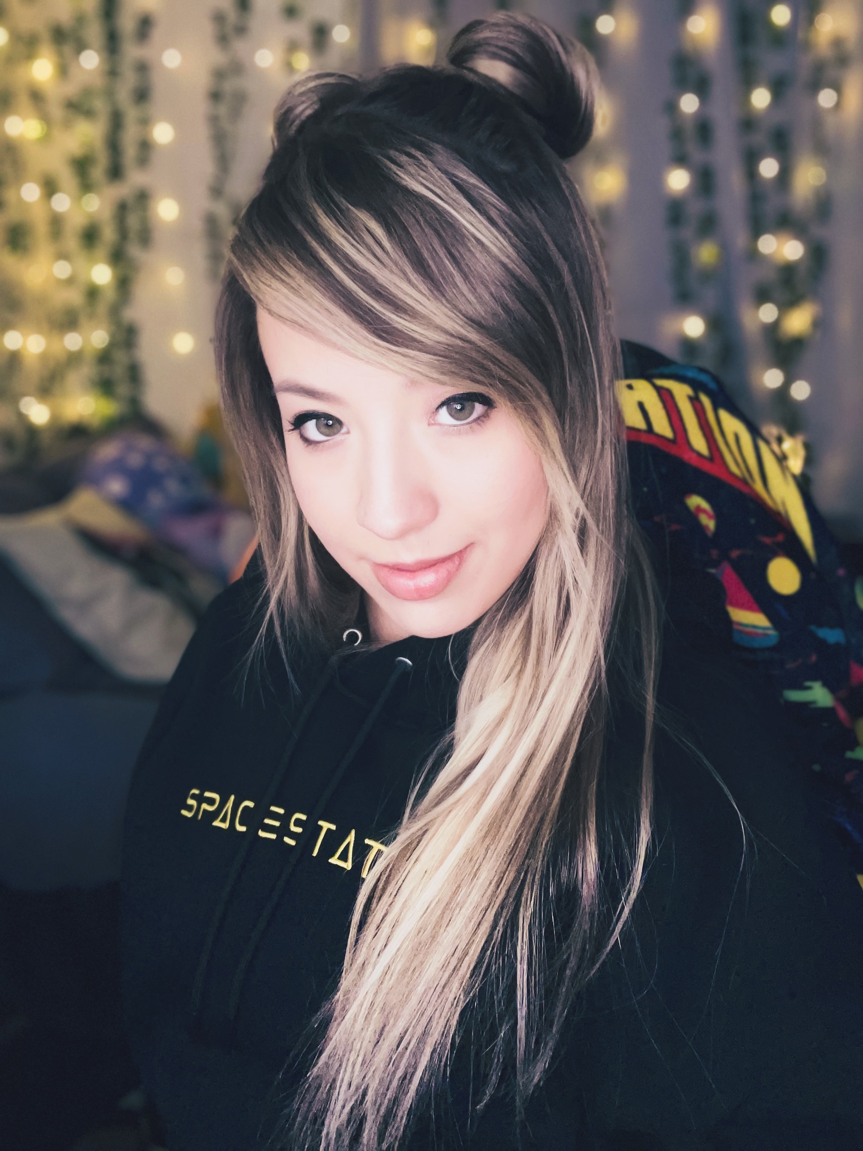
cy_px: 576
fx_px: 997
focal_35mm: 30
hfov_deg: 46.8
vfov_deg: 60.0
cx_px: 432
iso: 320
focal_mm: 2.71
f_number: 2.2
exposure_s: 1/33
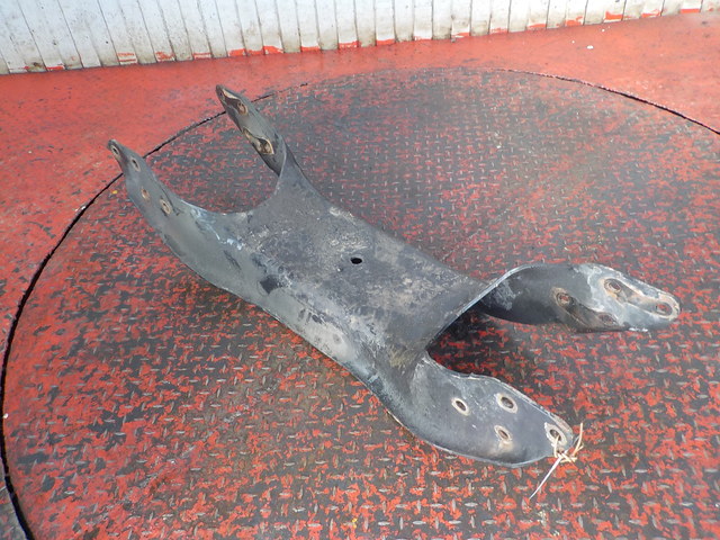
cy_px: 270
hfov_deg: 60.0
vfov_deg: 46.8
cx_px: 360
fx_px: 624
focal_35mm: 30
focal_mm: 4.1
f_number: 3.3
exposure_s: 1/30
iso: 140
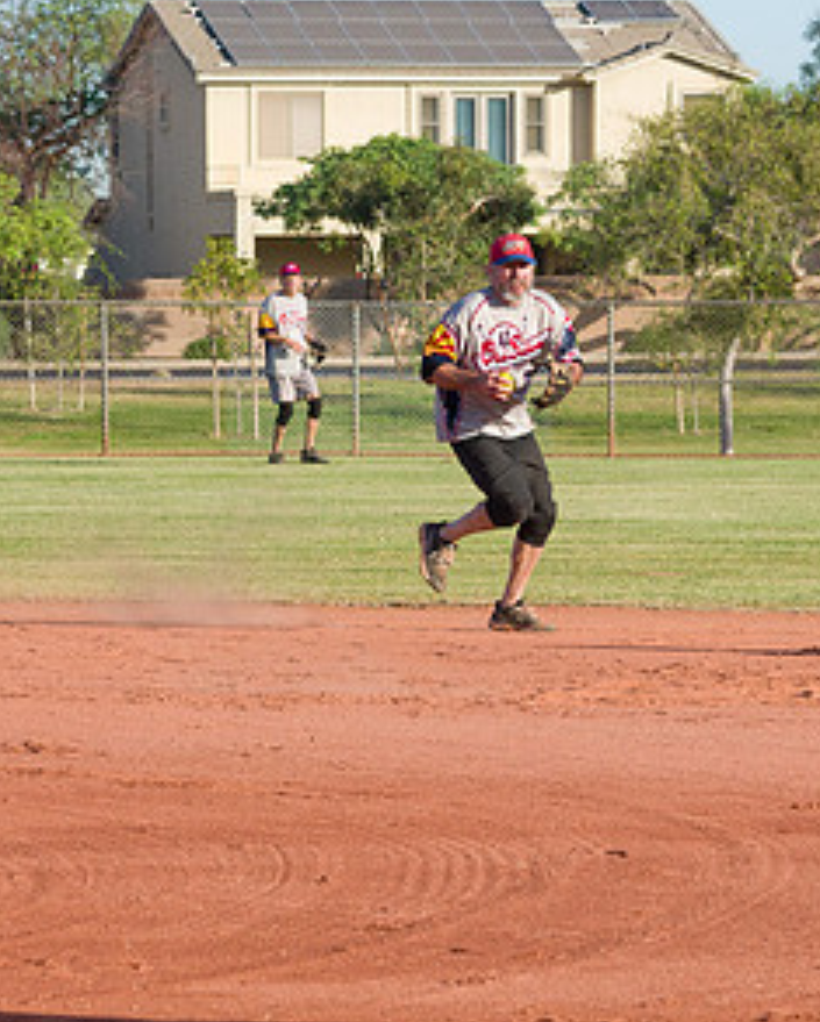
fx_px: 8451
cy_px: 585
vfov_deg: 6.9
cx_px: 374
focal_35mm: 279
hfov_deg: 5.6
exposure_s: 1/800
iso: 640
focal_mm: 116
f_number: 10
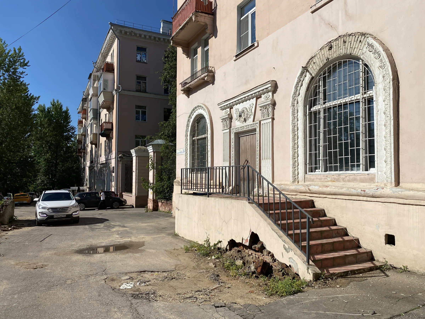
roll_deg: -0.1
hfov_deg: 67.3
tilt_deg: +2.4
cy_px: 160
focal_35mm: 26
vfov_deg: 53.1
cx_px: 212
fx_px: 319
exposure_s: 1/6757
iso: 32
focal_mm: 4.25
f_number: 1.8
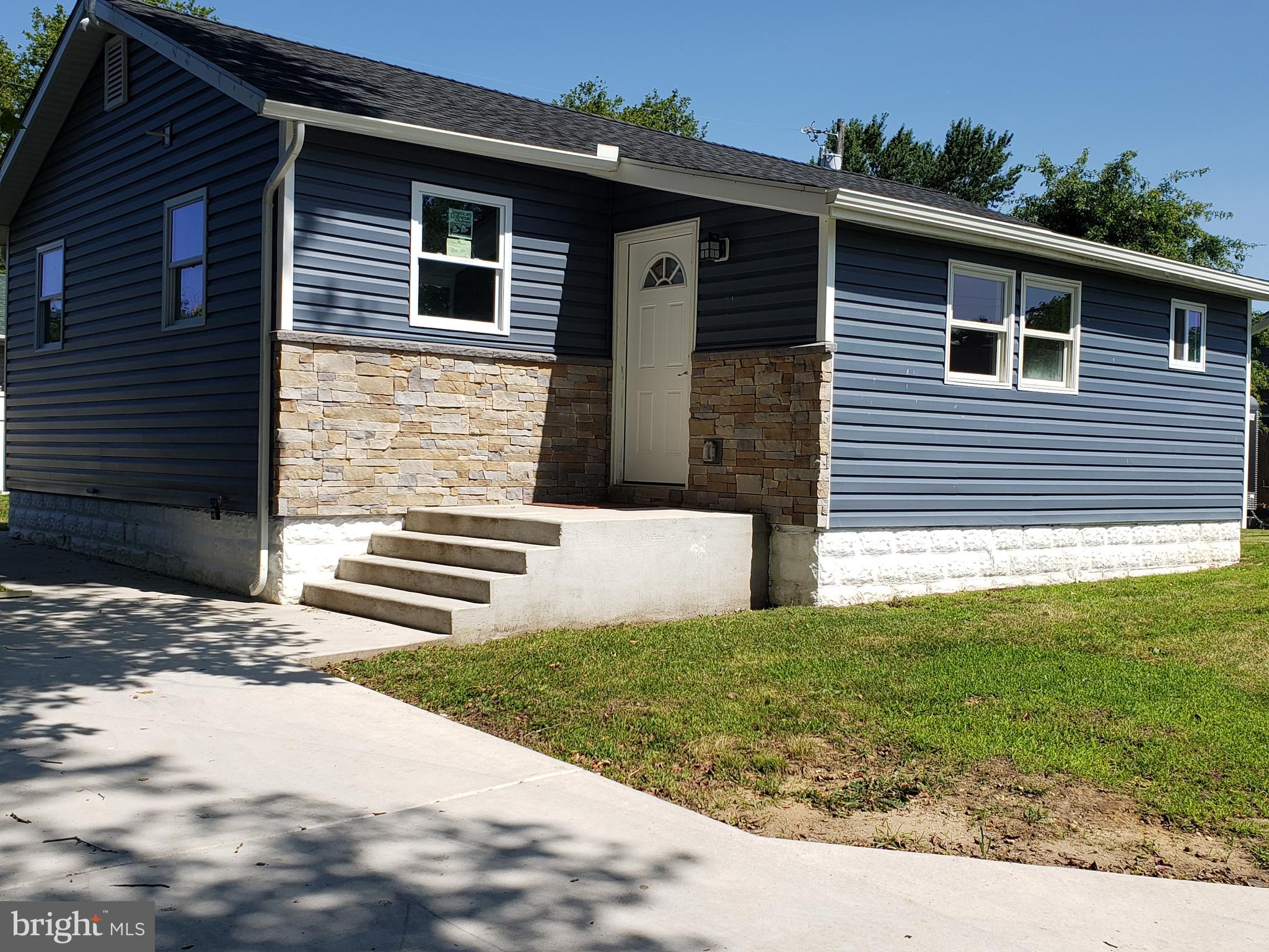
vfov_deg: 53.1
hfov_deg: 67.3
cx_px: 634
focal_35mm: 26
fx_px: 953
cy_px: 476
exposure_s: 1/1488
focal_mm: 4.3
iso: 50
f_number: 2.4
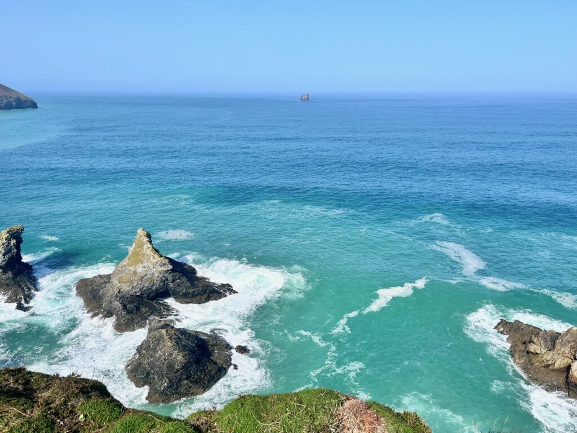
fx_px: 433
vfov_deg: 53.1
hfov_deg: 67.3
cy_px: 216
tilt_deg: -16.1
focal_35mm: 26
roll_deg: +2.0
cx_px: 288
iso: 50
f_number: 1.6
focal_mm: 5.1
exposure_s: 1/4149
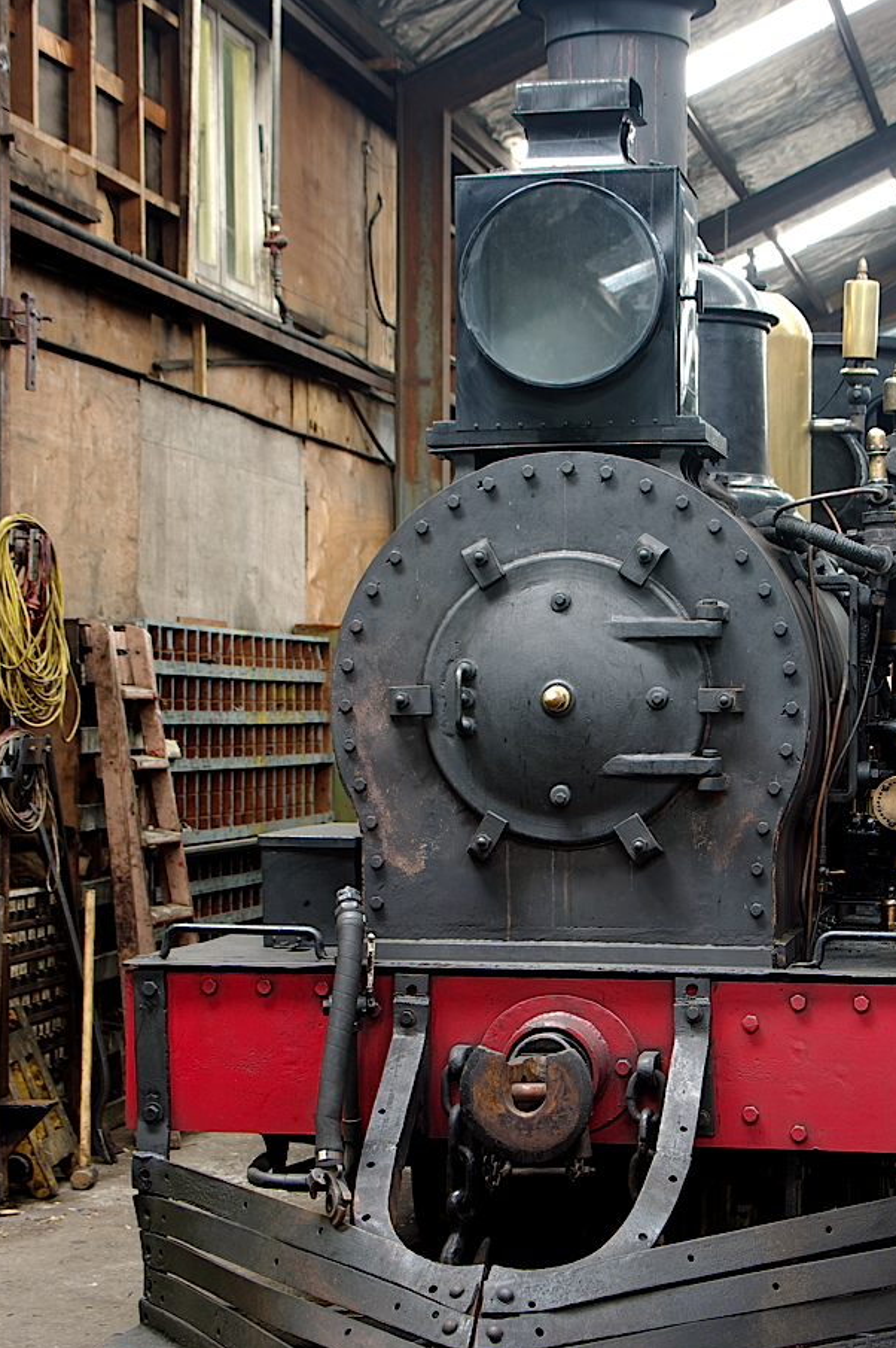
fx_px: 2580
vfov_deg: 29.3
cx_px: 591
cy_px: 707
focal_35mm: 69
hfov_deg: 19.6
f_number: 5
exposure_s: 1/2.5
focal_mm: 34
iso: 100
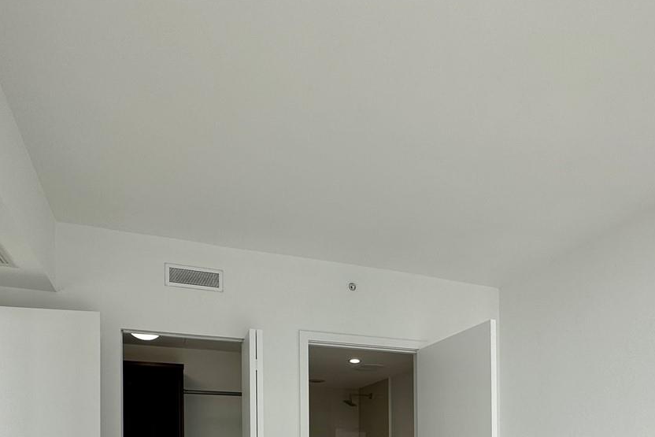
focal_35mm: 28
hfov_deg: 65.3
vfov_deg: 39.1
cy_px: 468
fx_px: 509
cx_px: 365
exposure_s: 1/99
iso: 40
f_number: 2.2
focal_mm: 2.22
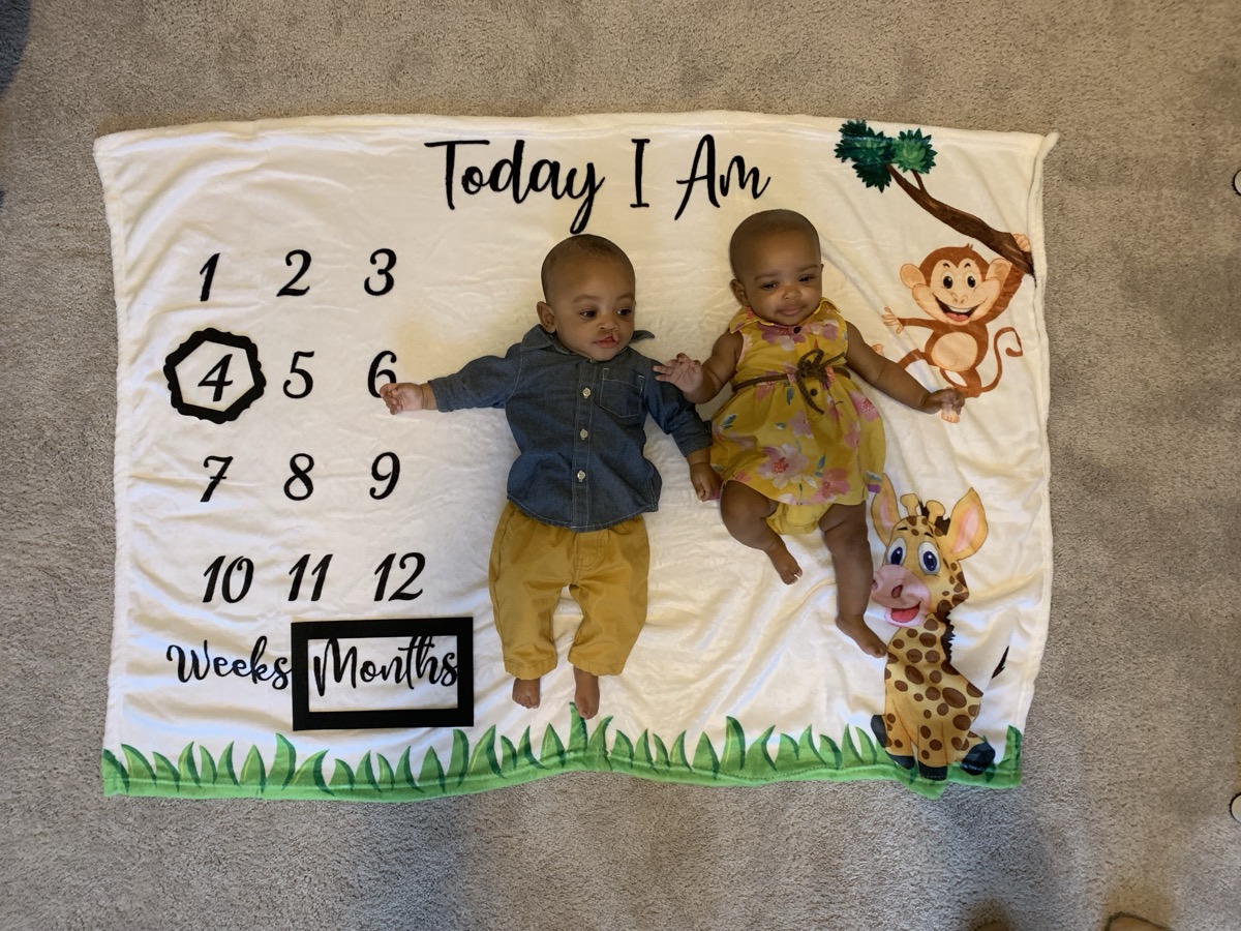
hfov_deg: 67.3
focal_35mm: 26
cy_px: 466
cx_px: 620
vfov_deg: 53.1
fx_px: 932
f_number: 1.8
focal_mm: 4.25
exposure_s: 1/60
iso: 250
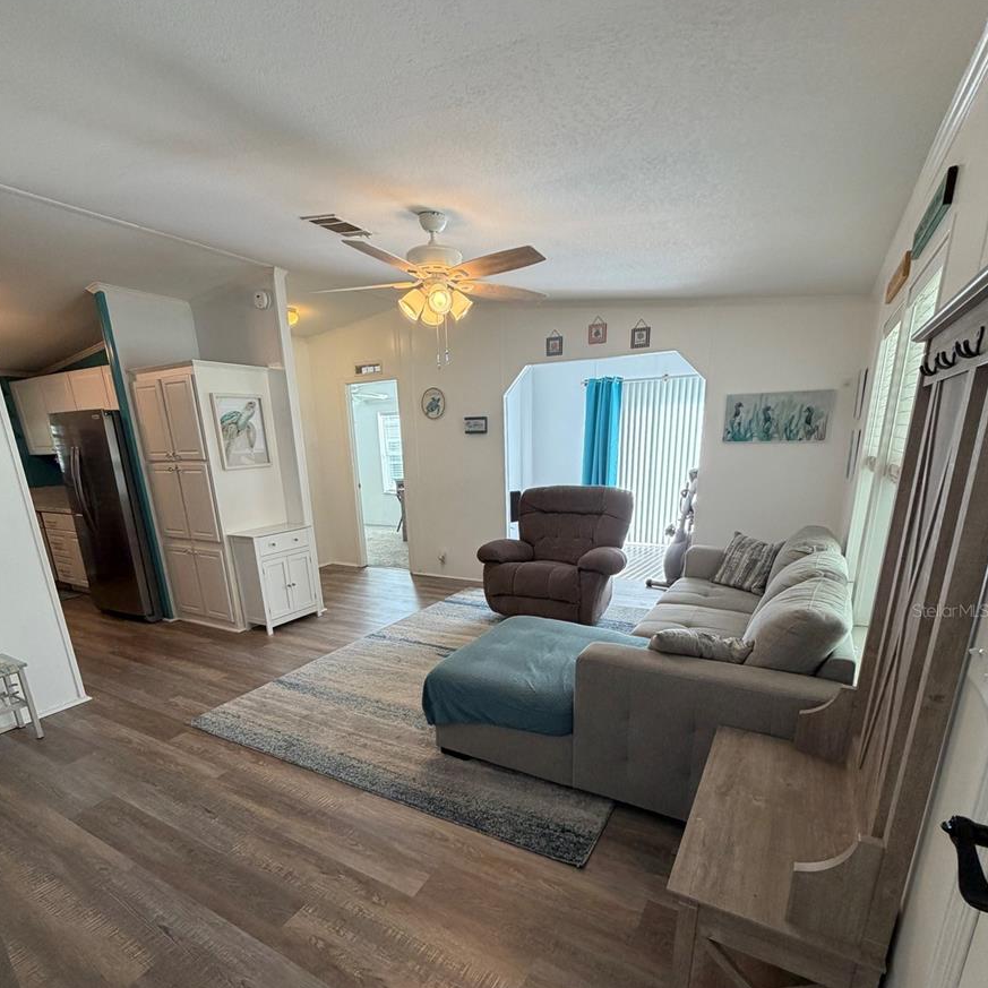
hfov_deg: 84.0
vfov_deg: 82.6
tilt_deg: -17.6
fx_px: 549
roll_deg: +2.3
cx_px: 483
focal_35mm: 17
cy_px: 610
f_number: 2.2
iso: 250
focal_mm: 2.22
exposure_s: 1/120
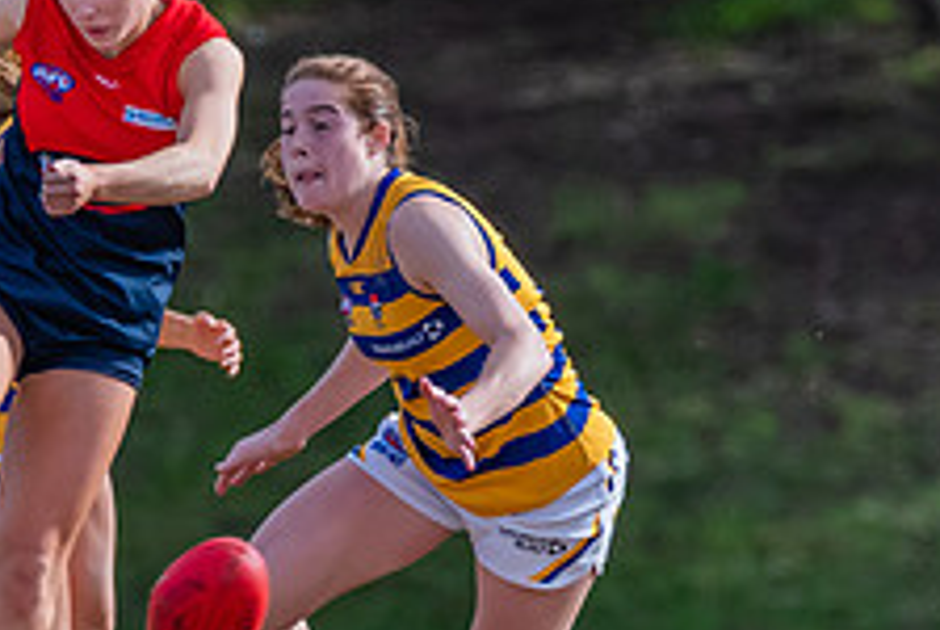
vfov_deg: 0.7
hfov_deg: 1.0
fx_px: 55114
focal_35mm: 2108
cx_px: 133
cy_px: 575
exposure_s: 1/1600
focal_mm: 500
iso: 800
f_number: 6.3
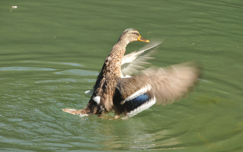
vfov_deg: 4.3
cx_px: 122
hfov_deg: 6.9
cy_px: 74
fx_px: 2026
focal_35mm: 306
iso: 200
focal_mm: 200
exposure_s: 1/80
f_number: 11
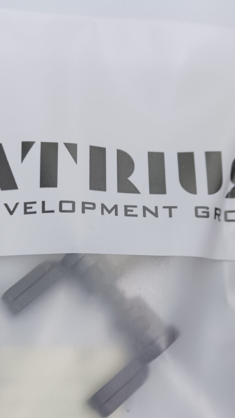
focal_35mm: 45
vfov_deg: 44.9
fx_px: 498
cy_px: 274
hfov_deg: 26.5
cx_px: 126
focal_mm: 4.6
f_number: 1.8
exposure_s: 1/30
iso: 320
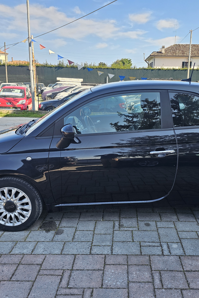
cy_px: 149
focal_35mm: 32
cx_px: 118
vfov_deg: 58.7
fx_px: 265
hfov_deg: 41.0
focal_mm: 6.3
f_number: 1.7
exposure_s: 1/180
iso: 16
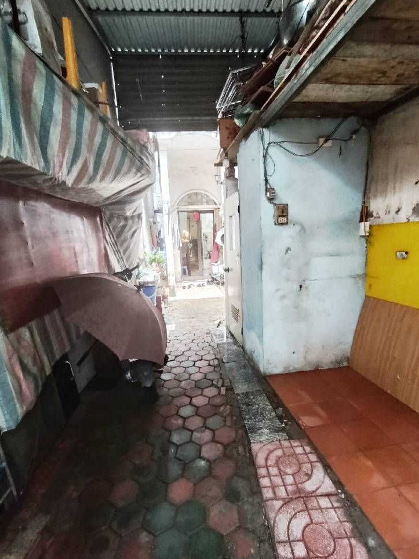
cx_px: 212
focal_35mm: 17
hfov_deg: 74.7
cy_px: 285
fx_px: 274
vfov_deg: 91.0
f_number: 2.2
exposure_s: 1/33.3
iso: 452
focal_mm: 1.65
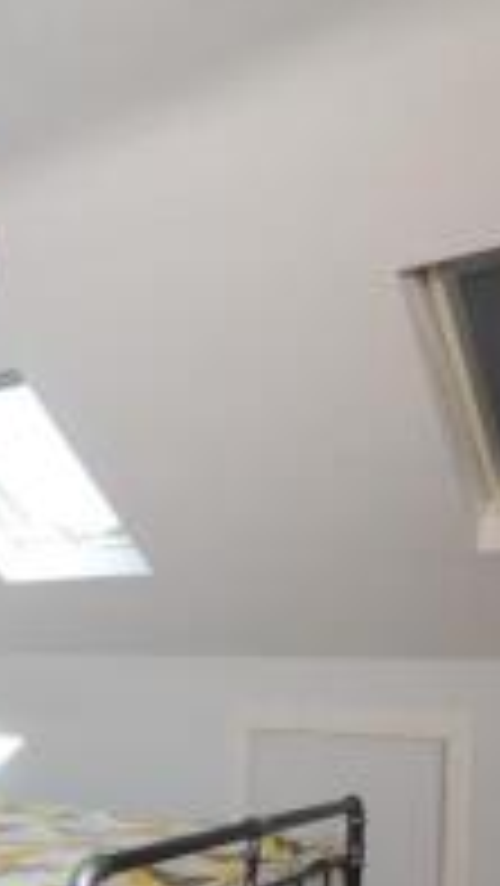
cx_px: -144
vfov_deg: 50.2
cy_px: 686
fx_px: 895
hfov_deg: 26.6
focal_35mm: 38
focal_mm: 10
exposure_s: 1/160
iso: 400
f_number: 5
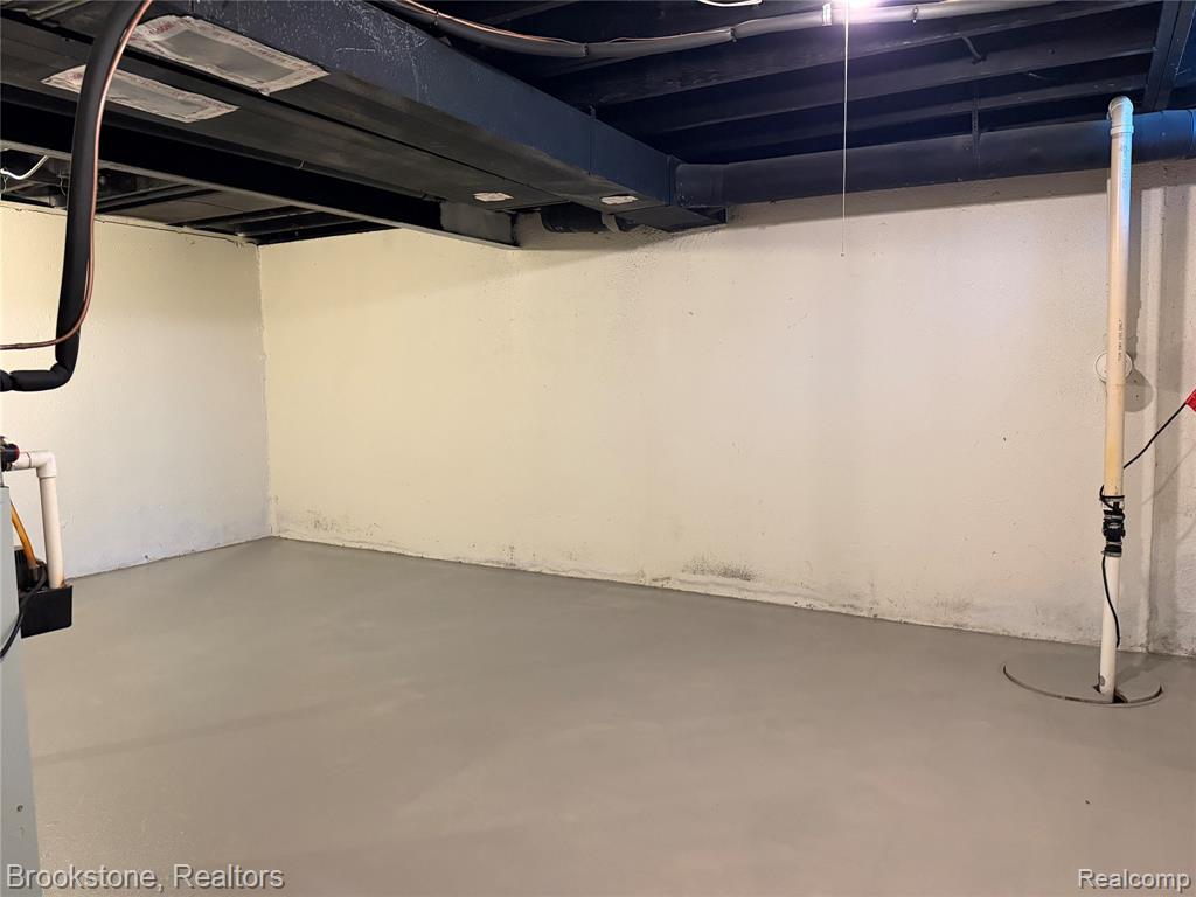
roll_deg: +0.6
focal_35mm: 24
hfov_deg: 71.6
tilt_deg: -5.1
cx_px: 598
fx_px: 829
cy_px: 448
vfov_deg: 56.8
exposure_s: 1/60
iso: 800
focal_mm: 6.76
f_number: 1.78
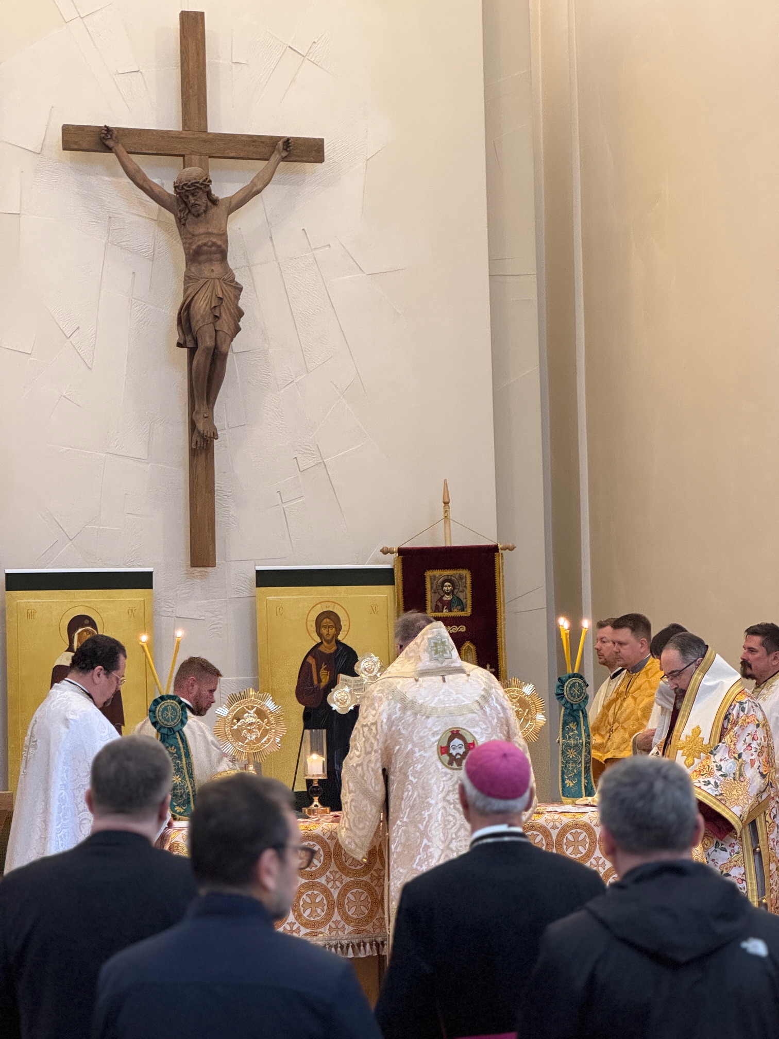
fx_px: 2310
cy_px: 520
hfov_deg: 19.1
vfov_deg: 25.3
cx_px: 390
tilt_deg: +4.3
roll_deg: +1.4
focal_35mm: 77
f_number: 2.8
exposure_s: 1/50
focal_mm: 9
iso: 400
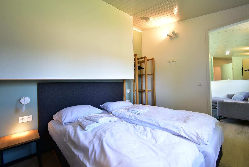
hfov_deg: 100.3
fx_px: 104
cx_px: 124
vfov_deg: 77.4
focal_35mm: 15
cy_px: 84
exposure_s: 1/6
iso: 100
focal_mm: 10
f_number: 4.5
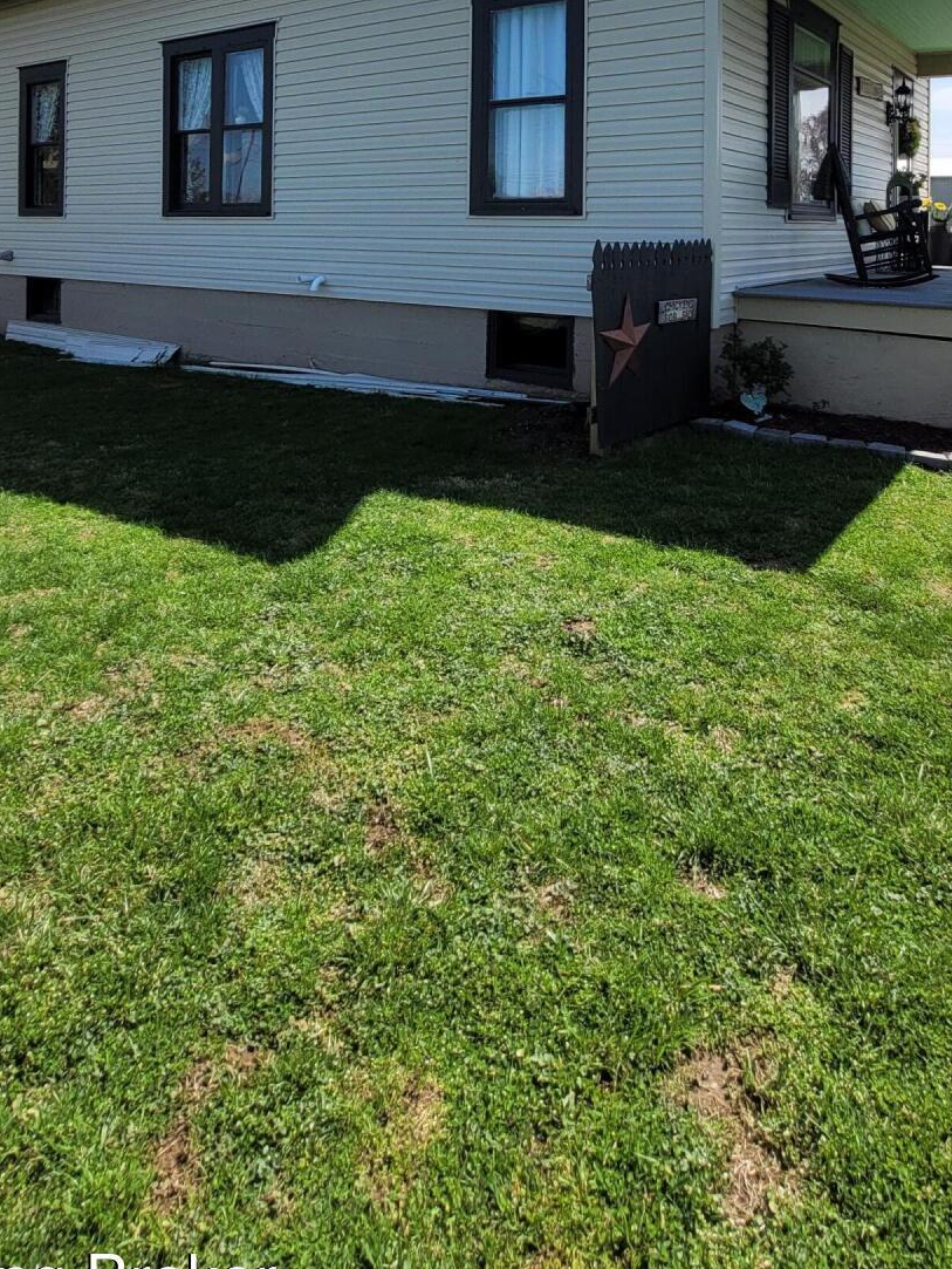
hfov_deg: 56.7
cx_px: 537
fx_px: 880
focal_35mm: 24
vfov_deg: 63.8
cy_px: 214
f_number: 2.2
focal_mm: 1.74
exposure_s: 1/1472
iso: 40
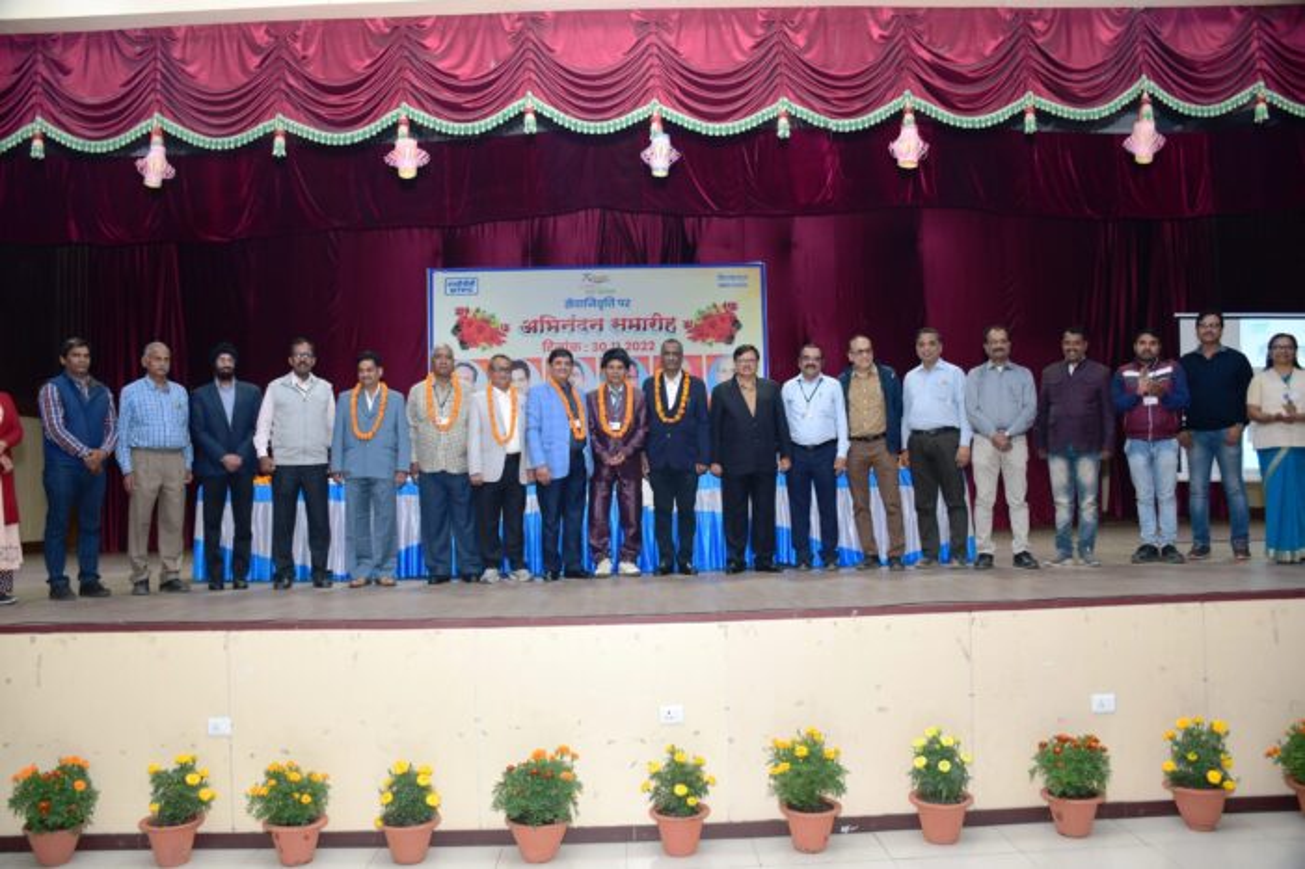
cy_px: 434
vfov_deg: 47.9
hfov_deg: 67.4
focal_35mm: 27
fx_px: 978
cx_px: 652
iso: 800
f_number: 3.5
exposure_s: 1/125
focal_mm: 18
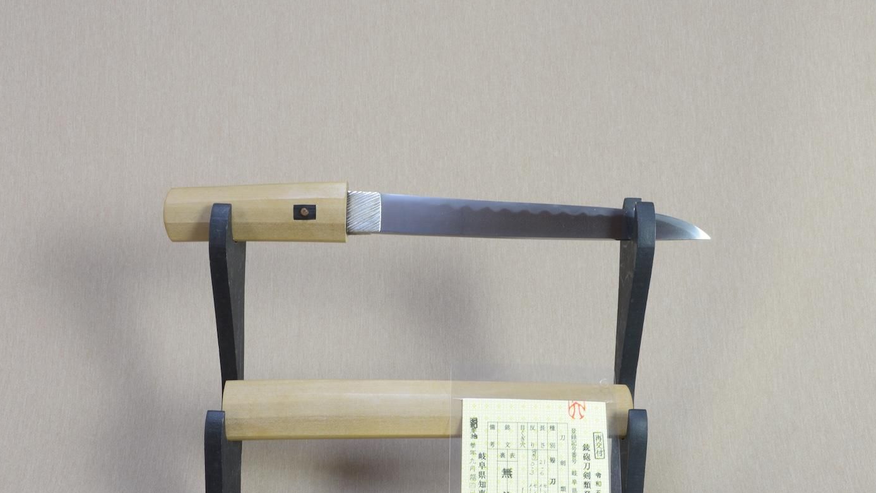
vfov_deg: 31.2
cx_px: 437
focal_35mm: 38
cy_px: 279
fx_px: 883
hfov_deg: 52.8
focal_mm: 24
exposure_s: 1/2
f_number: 11
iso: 400
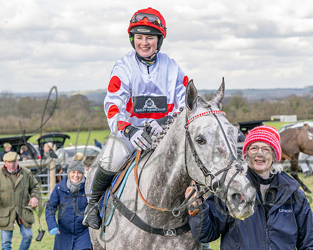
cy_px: 111
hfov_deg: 16.0
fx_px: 1111
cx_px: 196
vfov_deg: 12.8
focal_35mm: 120
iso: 400
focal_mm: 54
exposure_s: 1/800
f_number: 4
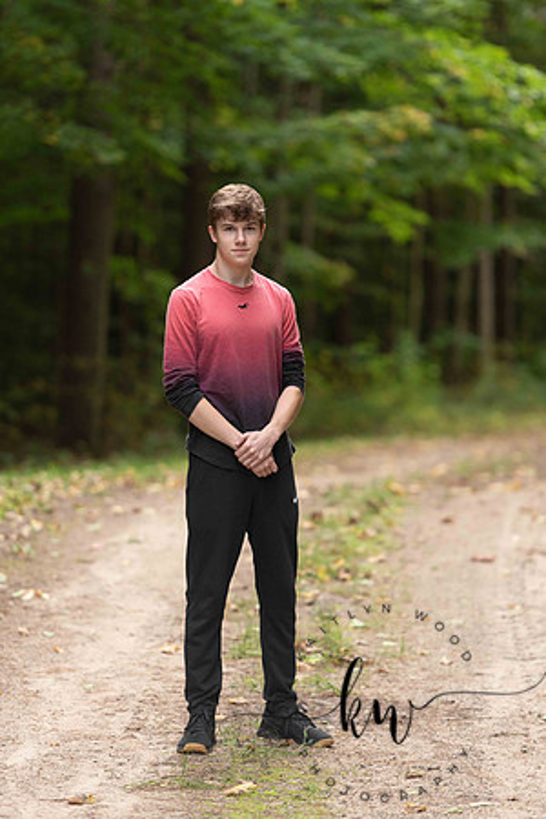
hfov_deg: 7.6
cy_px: 410
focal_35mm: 180
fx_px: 4095
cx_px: 273
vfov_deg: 11.4
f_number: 2.8
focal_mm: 180
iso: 500
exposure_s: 1/320
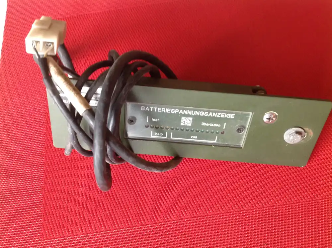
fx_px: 335
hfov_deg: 52.7
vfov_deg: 40.6
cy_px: 124
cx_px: 166
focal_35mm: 35
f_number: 2.4
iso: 160
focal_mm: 4.28
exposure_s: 1/15
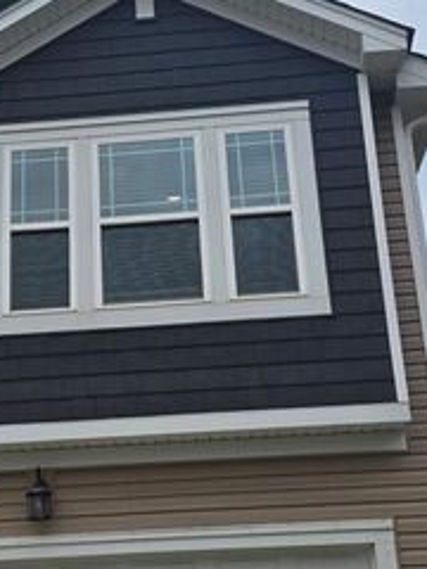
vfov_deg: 30.3
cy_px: 279
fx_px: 1053
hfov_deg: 22.7
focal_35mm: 64
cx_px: 102
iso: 80
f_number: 1.8
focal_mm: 5.4
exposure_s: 1/1957
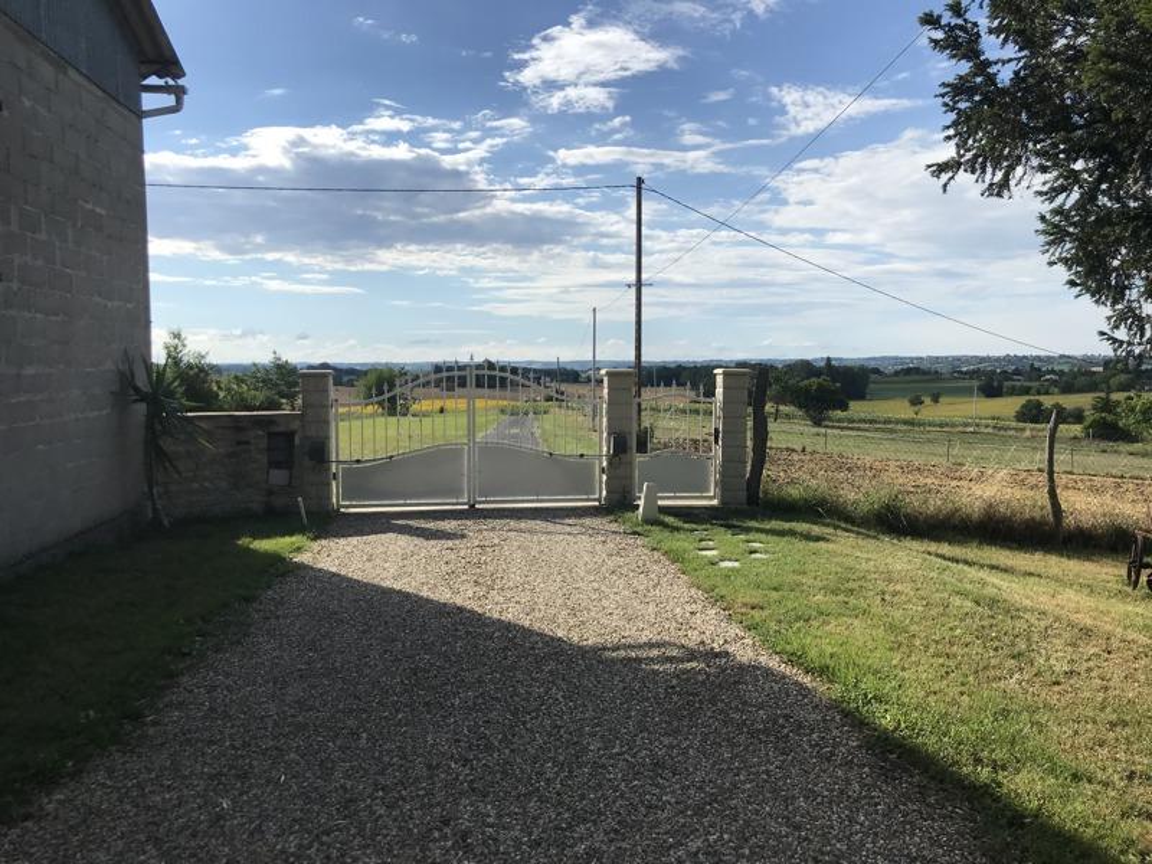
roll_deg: -0.5
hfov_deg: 63.4
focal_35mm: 28
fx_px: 932
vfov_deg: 49.7
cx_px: 576
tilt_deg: -3.6
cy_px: 432
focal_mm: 3.99
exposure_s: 1/3546
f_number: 1.8
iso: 20
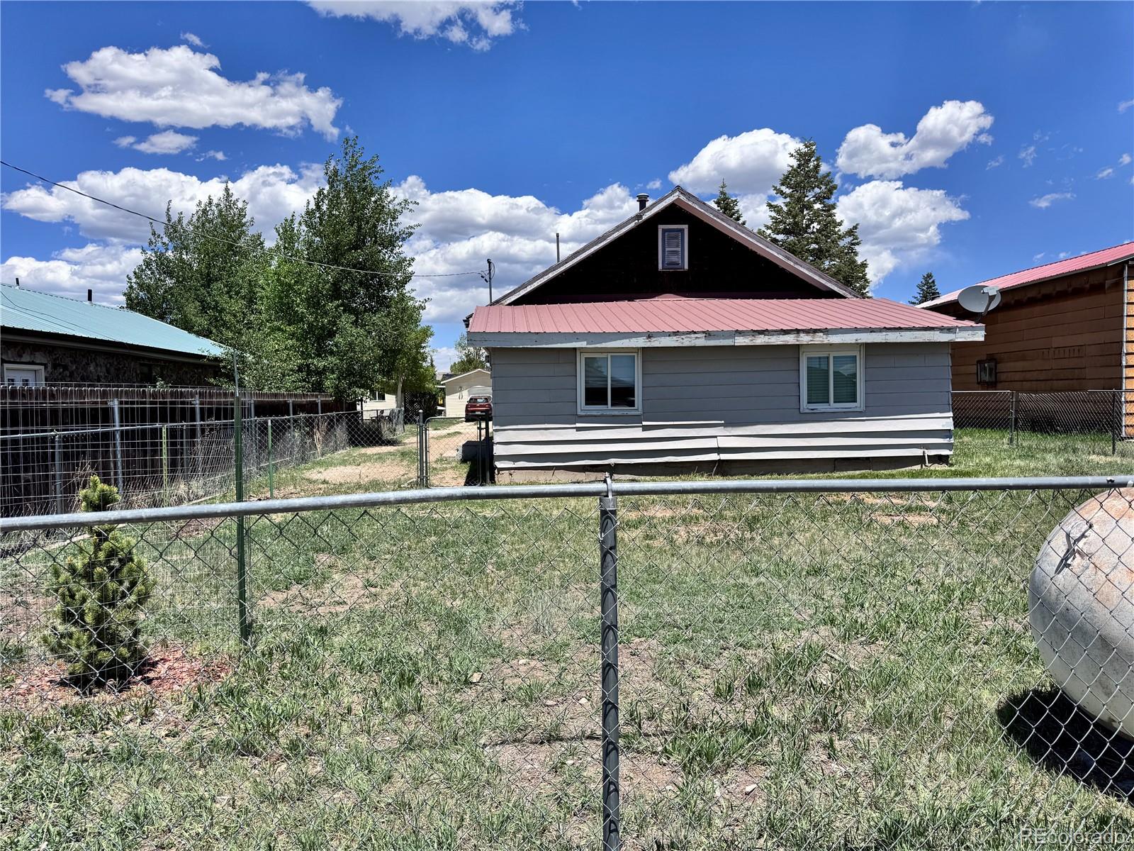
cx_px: 567
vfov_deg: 56.8
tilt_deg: -3.1
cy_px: 426
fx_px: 786
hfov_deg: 71.6
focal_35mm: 24
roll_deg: +0.6
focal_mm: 6.76
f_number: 1.78
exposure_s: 1/5814
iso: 80
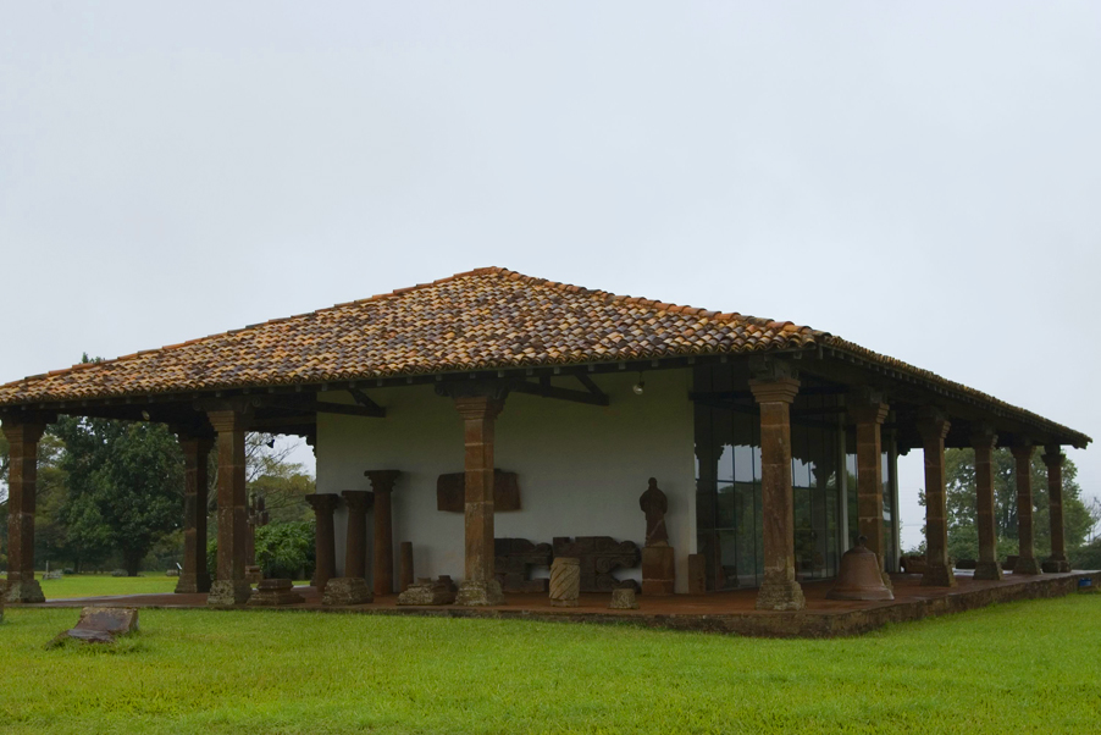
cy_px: 368
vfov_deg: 27.3
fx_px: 1514
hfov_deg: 40.0
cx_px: 550
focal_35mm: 50
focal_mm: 33
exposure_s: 1/45
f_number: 9.5
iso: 400
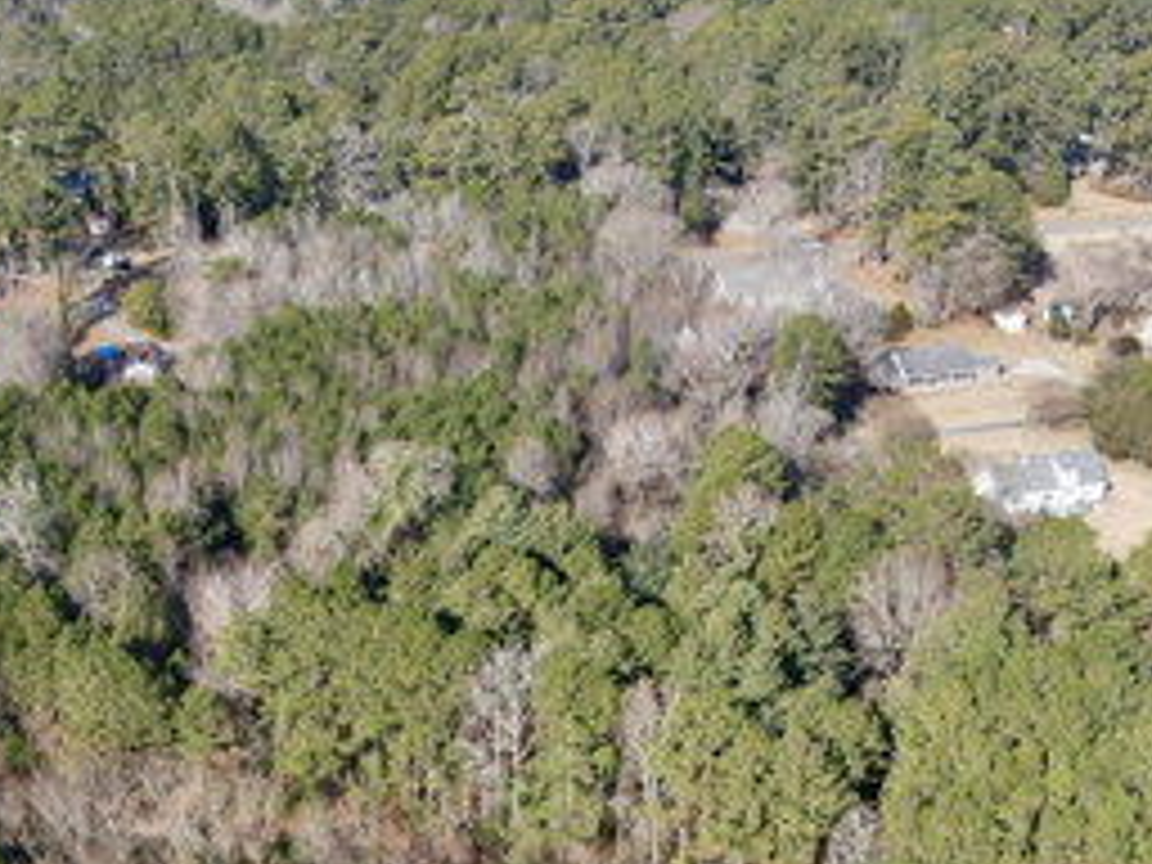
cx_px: 511
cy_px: 940
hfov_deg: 32.2
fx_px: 1997
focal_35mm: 60
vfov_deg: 23.0
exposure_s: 1/320
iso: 100
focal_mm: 4.5
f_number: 2.8
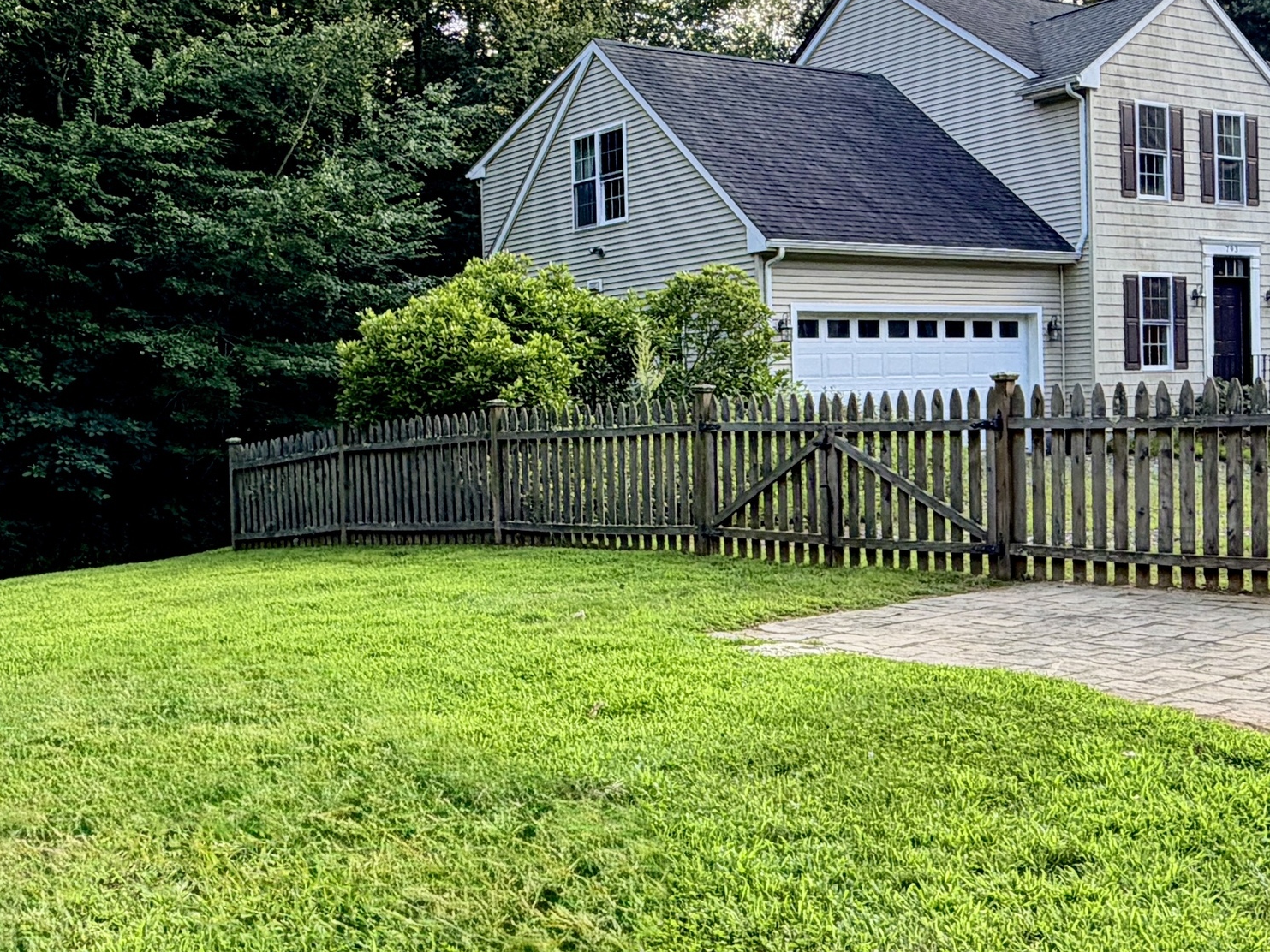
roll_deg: +1.3
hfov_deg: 59.7
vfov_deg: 46.0
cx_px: 883
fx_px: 1064
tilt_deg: -1.2
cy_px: 208
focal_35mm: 29
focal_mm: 2.22
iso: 50
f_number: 2.2
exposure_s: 1/217
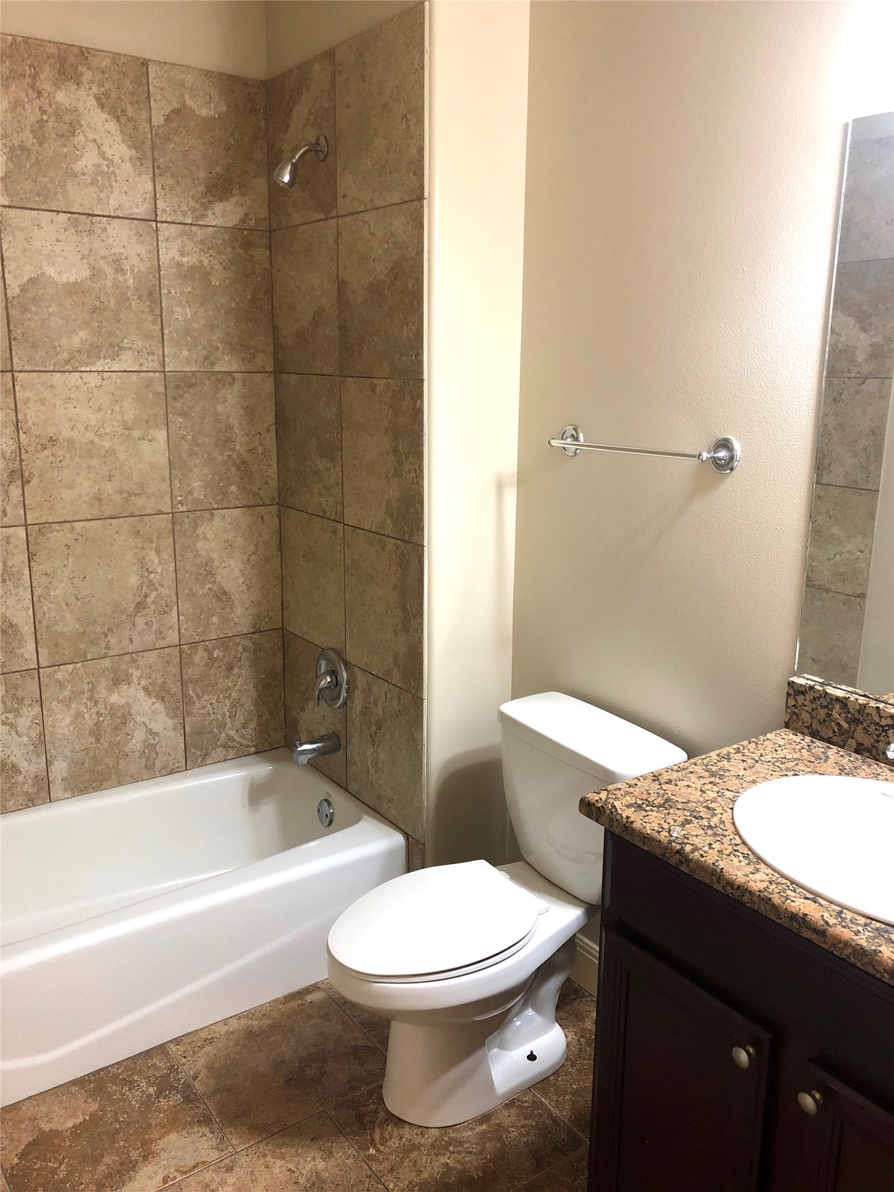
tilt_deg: -12.6
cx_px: 447
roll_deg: -1.8
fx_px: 964
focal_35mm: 28
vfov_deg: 63.4
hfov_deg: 49.7
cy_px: 596
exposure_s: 1/15
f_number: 1.8
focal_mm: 3.99
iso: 64
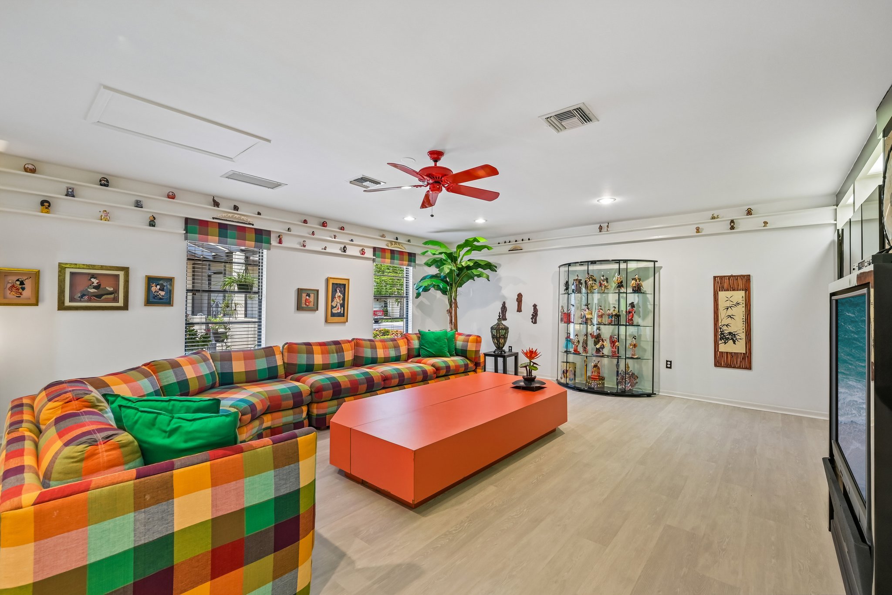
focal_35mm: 16
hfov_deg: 98.5
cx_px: 446
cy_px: 298
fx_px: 384
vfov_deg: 75.5
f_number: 8
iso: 400
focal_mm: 15.5
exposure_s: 1/5
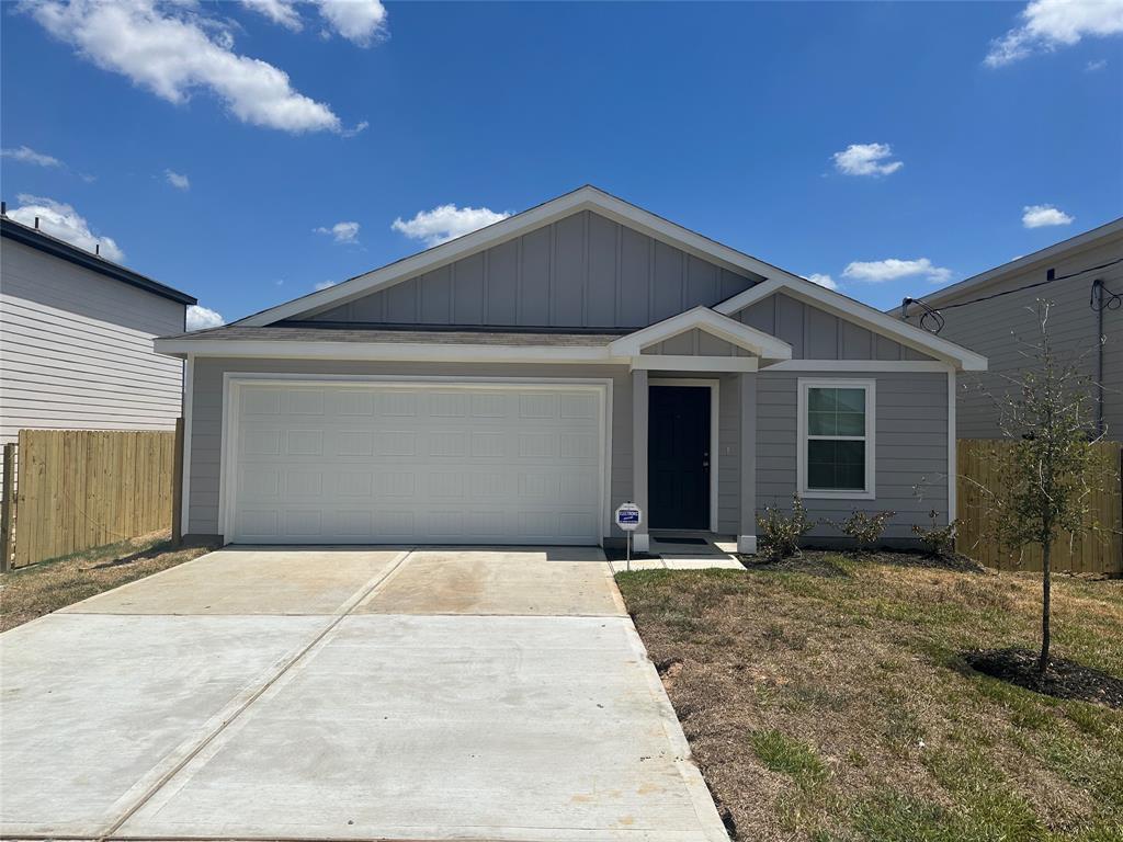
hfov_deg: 71.6
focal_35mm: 24
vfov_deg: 56.8
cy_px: 421
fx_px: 779
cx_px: 562
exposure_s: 1/9709
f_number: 1.78
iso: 80
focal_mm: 6.86
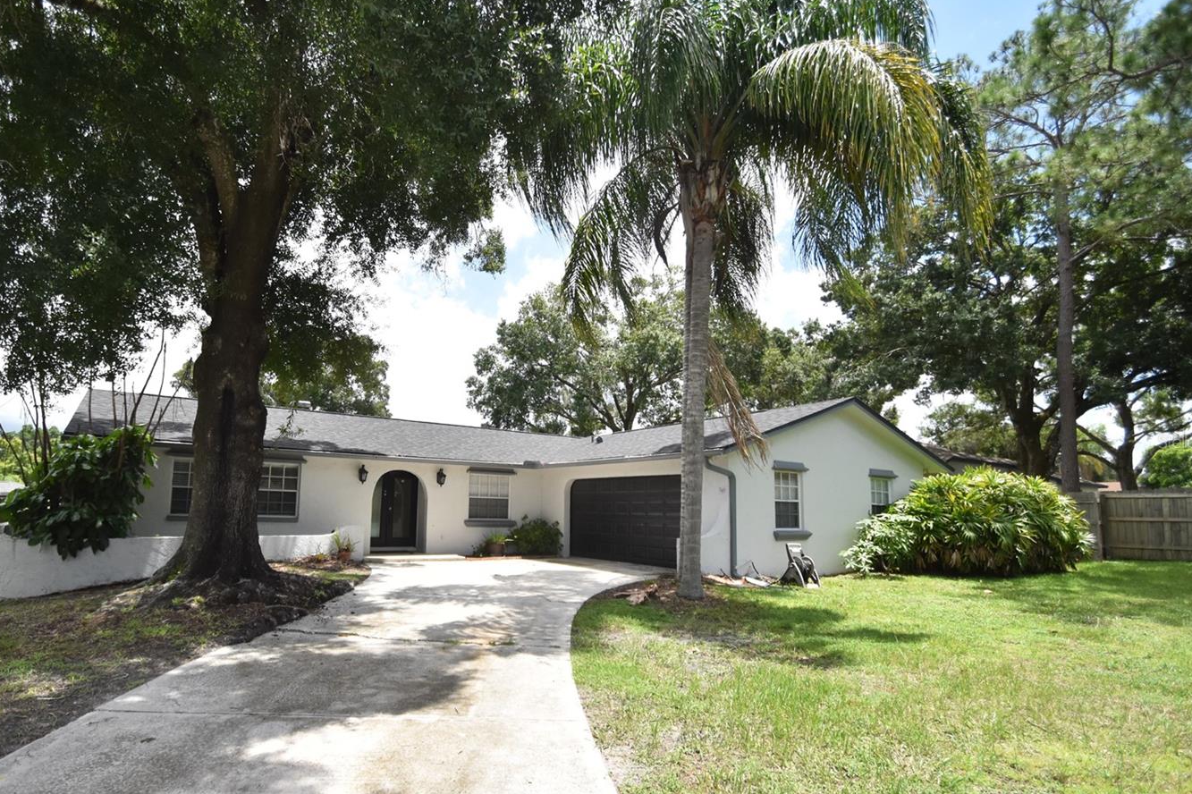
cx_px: 522
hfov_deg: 89.6
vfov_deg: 67.2
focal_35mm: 18
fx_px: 596
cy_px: 442
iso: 800
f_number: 3.5
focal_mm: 10
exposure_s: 1/4000
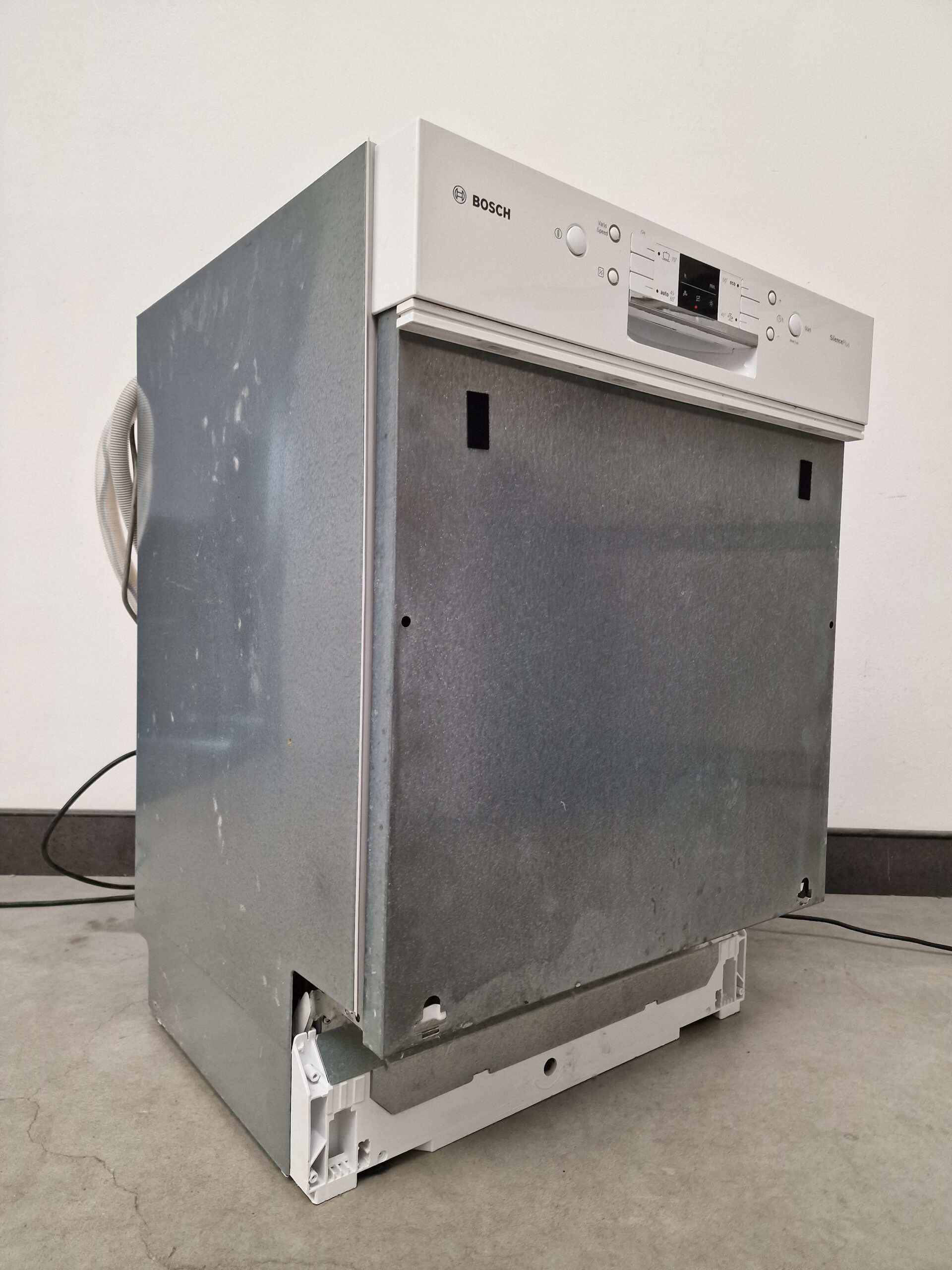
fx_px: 843
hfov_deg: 58.9
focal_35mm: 23
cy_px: 635
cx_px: 476
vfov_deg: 73.9
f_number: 1.8
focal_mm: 6.4
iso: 200
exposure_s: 1/180
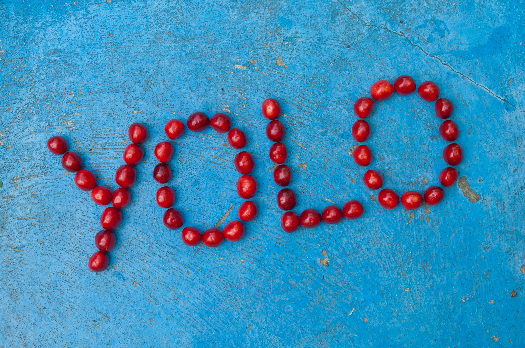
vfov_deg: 31.8
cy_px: 174
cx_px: 262
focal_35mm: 42
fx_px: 612
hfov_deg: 46.5
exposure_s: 1/80
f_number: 9
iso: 250
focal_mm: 28
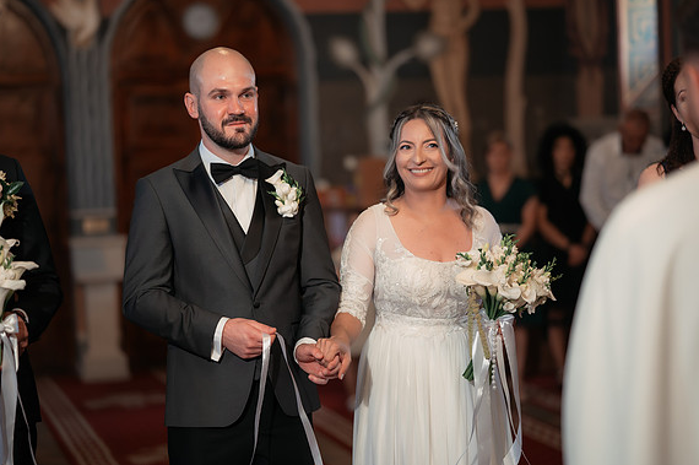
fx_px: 1746
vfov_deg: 15.2
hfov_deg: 22.6
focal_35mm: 90
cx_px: 334
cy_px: 220
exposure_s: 1/200
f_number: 1.8
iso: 1600
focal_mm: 85
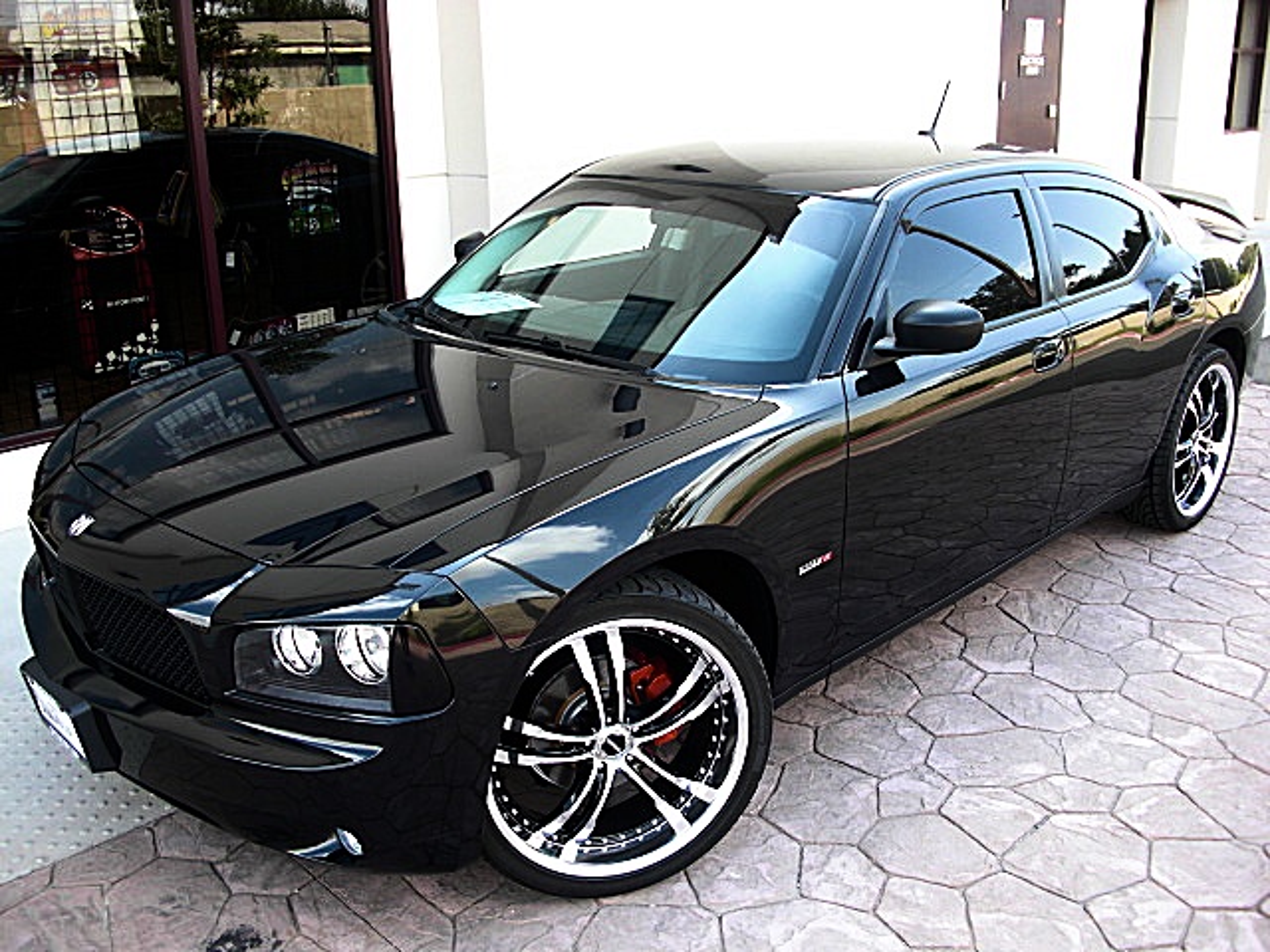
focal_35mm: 36
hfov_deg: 51.4
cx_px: 635
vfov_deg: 39.7
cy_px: 476
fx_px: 1321
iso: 50
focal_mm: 6.3
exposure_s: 1/80
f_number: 2.8
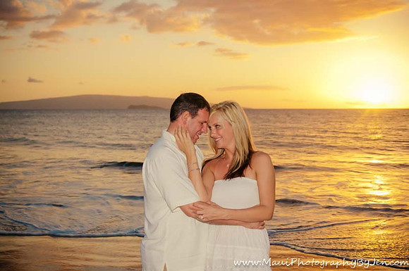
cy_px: 136
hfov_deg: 38.9
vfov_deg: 26.4
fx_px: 579
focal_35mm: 51
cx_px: 204
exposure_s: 1/1250
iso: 400
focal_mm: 34
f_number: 2.8
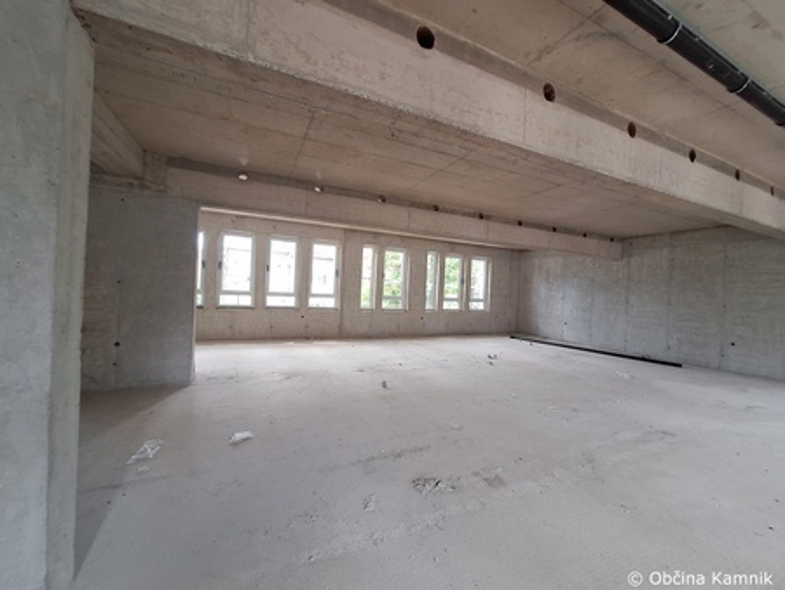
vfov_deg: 90.0
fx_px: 295
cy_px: 295
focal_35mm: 13
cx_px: 392
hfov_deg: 106.2
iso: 100
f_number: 2.2
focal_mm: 1.74
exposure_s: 1/50
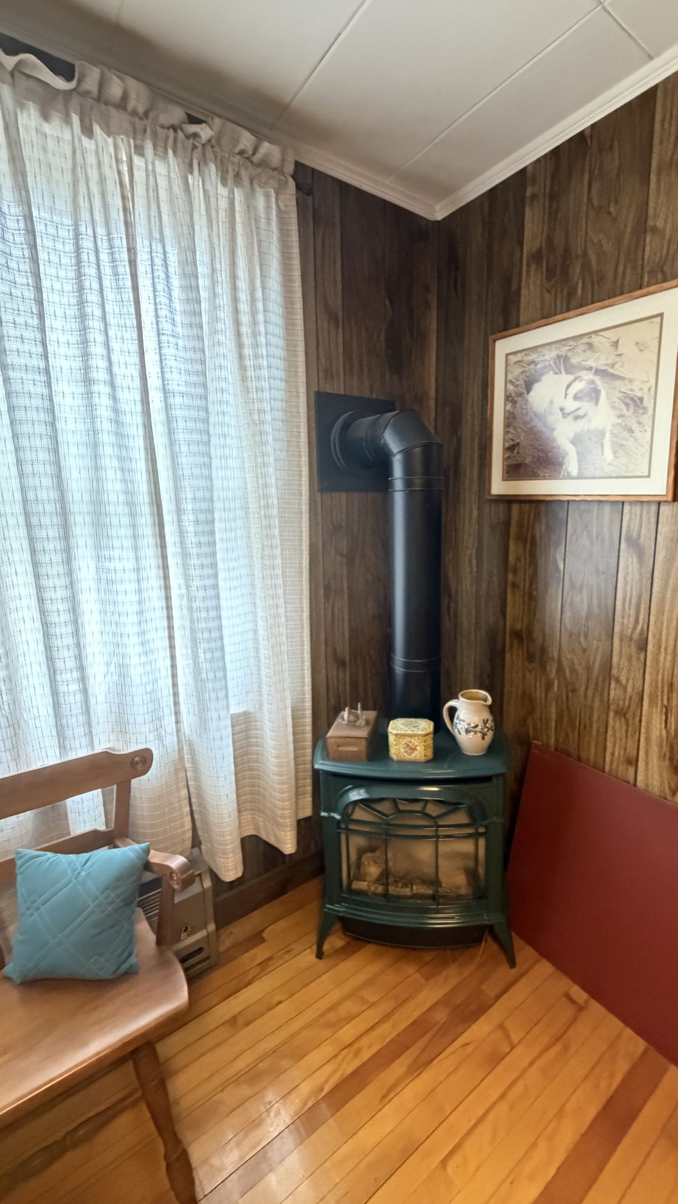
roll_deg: -0.4
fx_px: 511
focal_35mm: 16
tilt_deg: -11.2
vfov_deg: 99.4
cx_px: 407
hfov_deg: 66.4
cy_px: 591
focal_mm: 2.22
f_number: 2.2
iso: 1000
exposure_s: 1/60
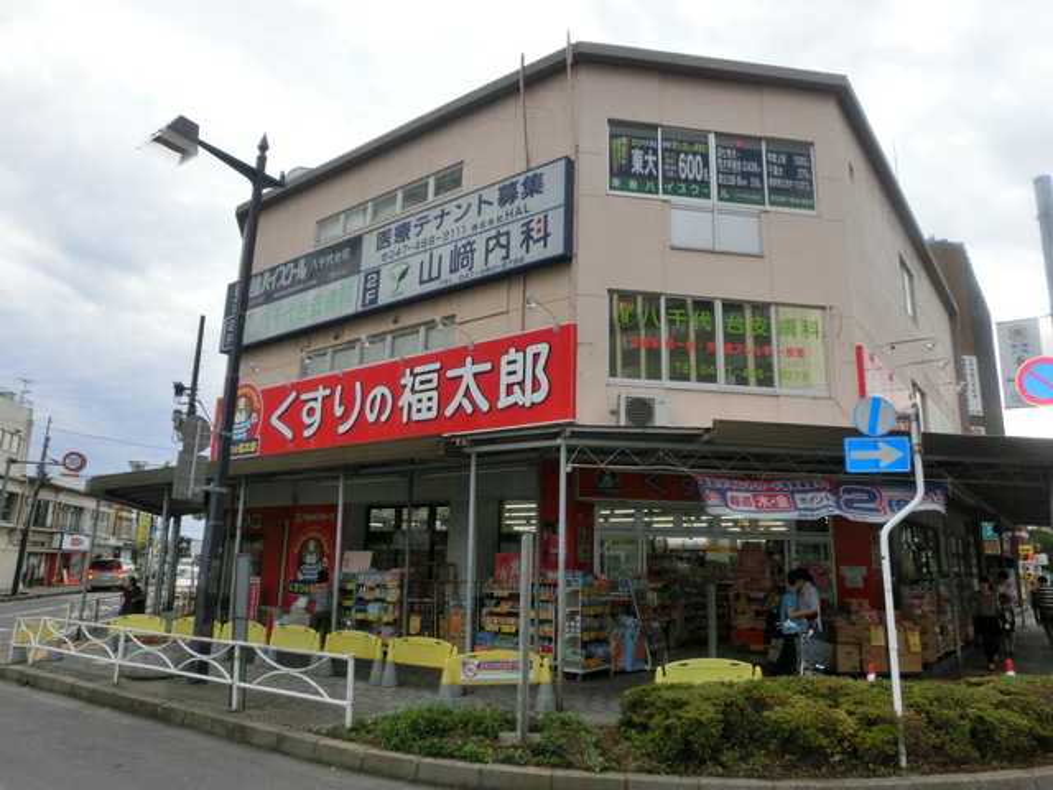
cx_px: 526
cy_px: 395
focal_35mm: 24
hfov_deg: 71.6
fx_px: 730
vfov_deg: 56.8
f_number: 3
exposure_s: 1/800
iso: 80
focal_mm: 4.24
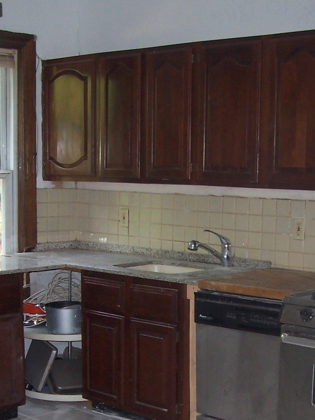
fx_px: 813
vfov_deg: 28.3
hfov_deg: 21.9
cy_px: 344
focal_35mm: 67
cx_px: 164
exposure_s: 1/60
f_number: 2.8
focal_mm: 5.6
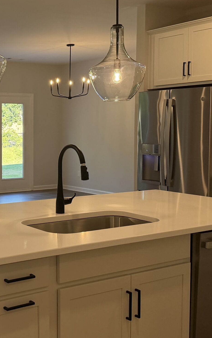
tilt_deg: -2.7
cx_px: -5
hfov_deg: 23.3
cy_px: 151
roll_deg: +1.9
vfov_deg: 38.1
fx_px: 490
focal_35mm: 53
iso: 200
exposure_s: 1/203
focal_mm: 6.76
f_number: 1.78
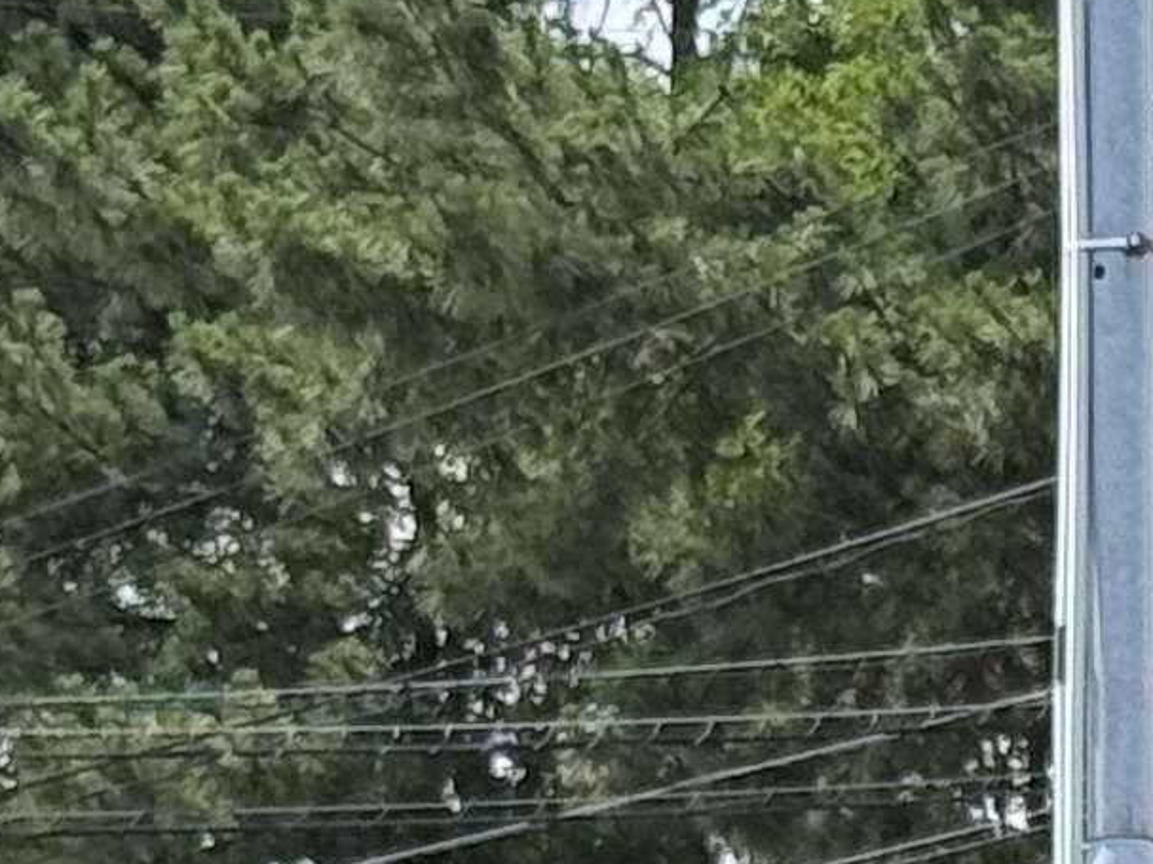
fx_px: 10623
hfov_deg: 6.2
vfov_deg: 4.5
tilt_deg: +2.0
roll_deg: +0.2
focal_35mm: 319
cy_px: 2085
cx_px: 1370
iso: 64
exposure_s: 1/1484
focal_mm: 6.76
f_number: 1.78
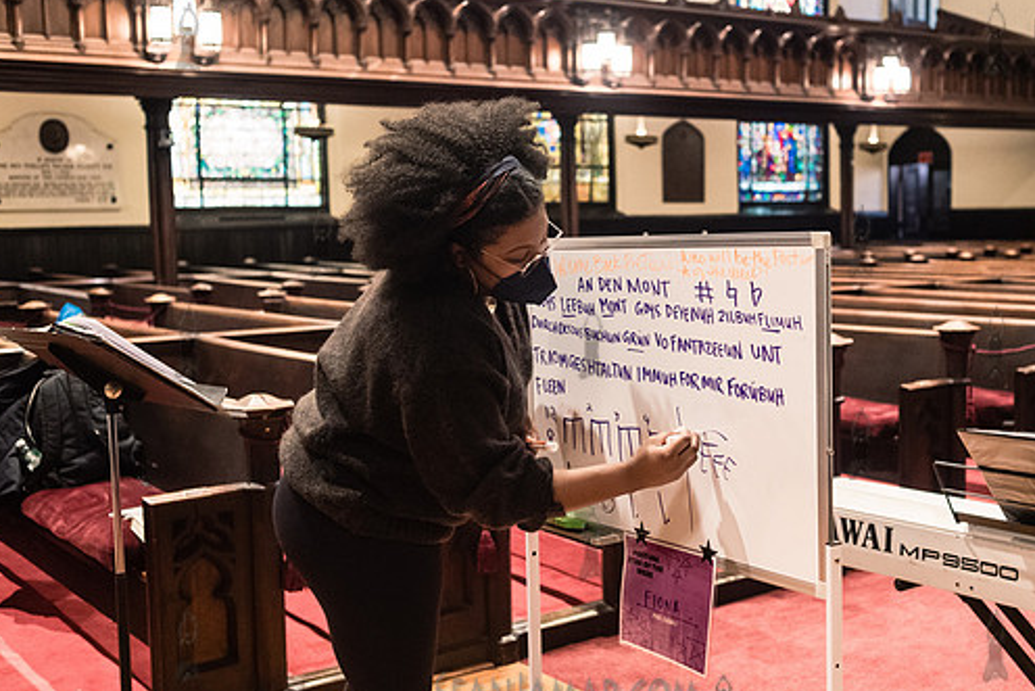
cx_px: 620
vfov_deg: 29.9
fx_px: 1294
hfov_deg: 43.4
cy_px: 325
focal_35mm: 45
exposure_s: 1/125
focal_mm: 35
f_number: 3.5
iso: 4000
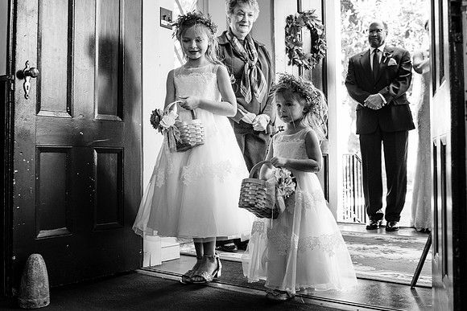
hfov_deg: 46.0
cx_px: 192
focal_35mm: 42
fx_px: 547
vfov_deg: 31.8
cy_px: 147
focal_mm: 35
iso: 2000
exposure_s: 1/100
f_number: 4
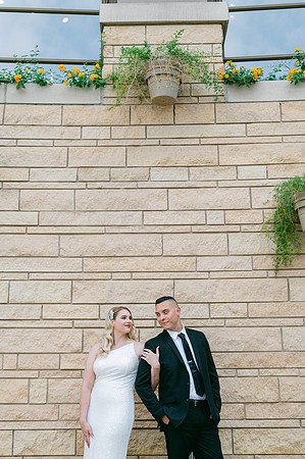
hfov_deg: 26.9
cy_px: 230
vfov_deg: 39.6
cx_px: 152
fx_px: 637
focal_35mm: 50
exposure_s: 1/500
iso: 100
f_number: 4
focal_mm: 50
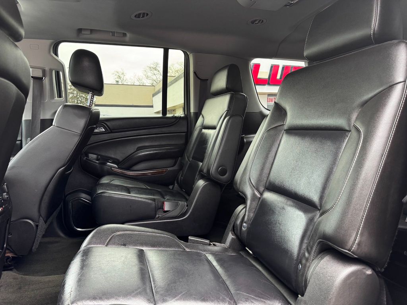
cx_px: 204
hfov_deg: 71.6
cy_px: 152
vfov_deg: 56.8
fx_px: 282
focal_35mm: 24
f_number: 1.78
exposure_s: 1/63
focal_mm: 6.76
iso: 200
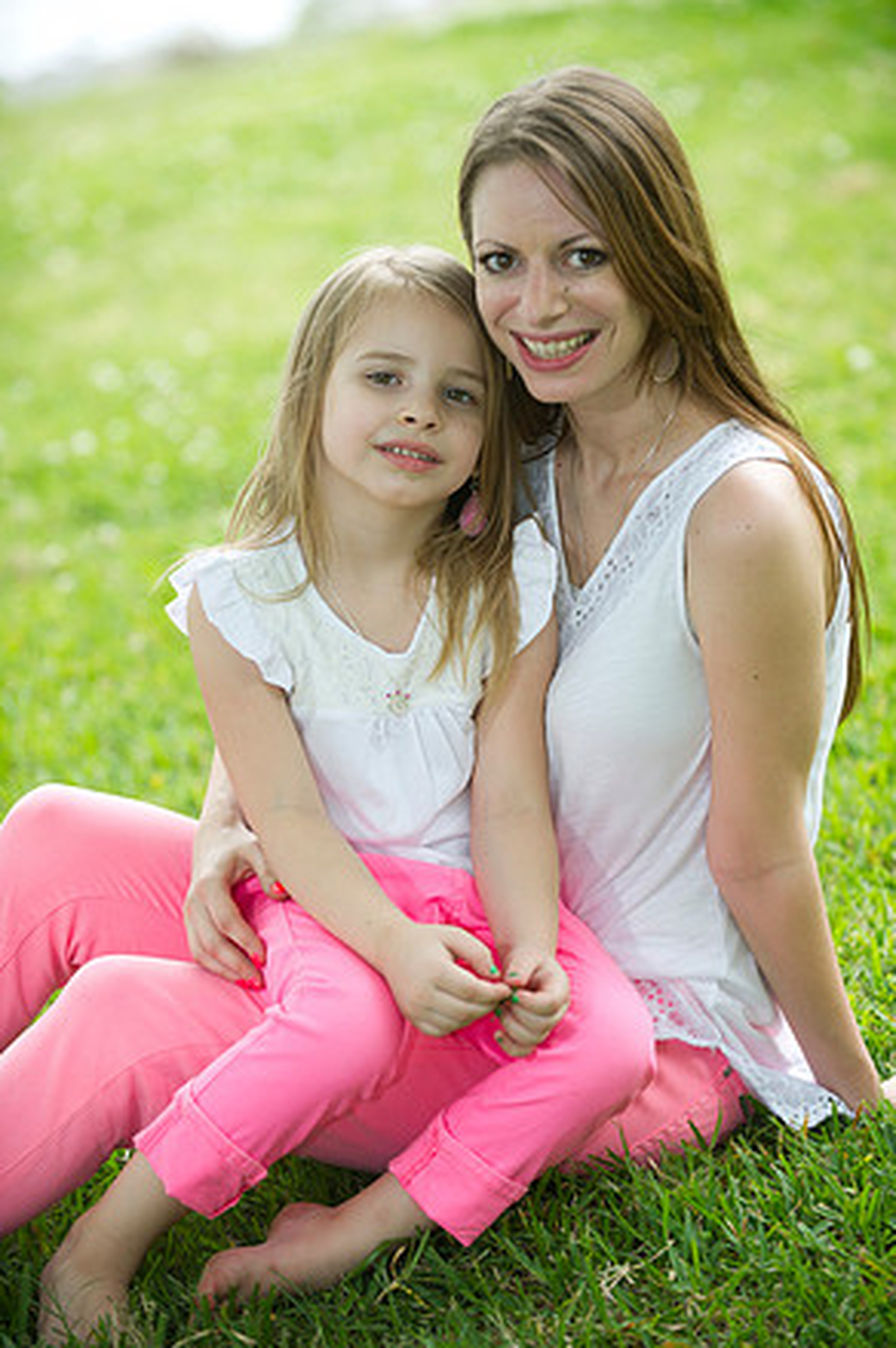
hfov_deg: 11.1
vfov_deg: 16.7
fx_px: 4599
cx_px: 456
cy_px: 660
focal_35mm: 123
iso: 200
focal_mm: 120
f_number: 2.8
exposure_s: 1/200
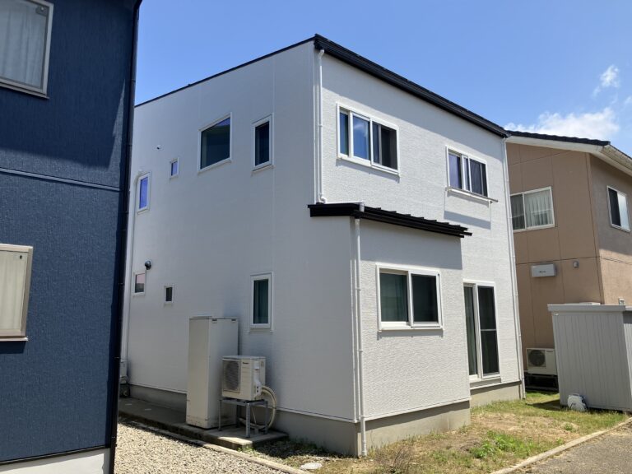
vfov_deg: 49.7
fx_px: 511
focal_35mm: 28
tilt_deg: +11.4
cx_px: 316
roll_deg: +0.1
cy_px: 237
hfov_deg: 63.4
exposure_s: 1/1675
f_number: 1.8
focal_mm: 3.99
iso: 32
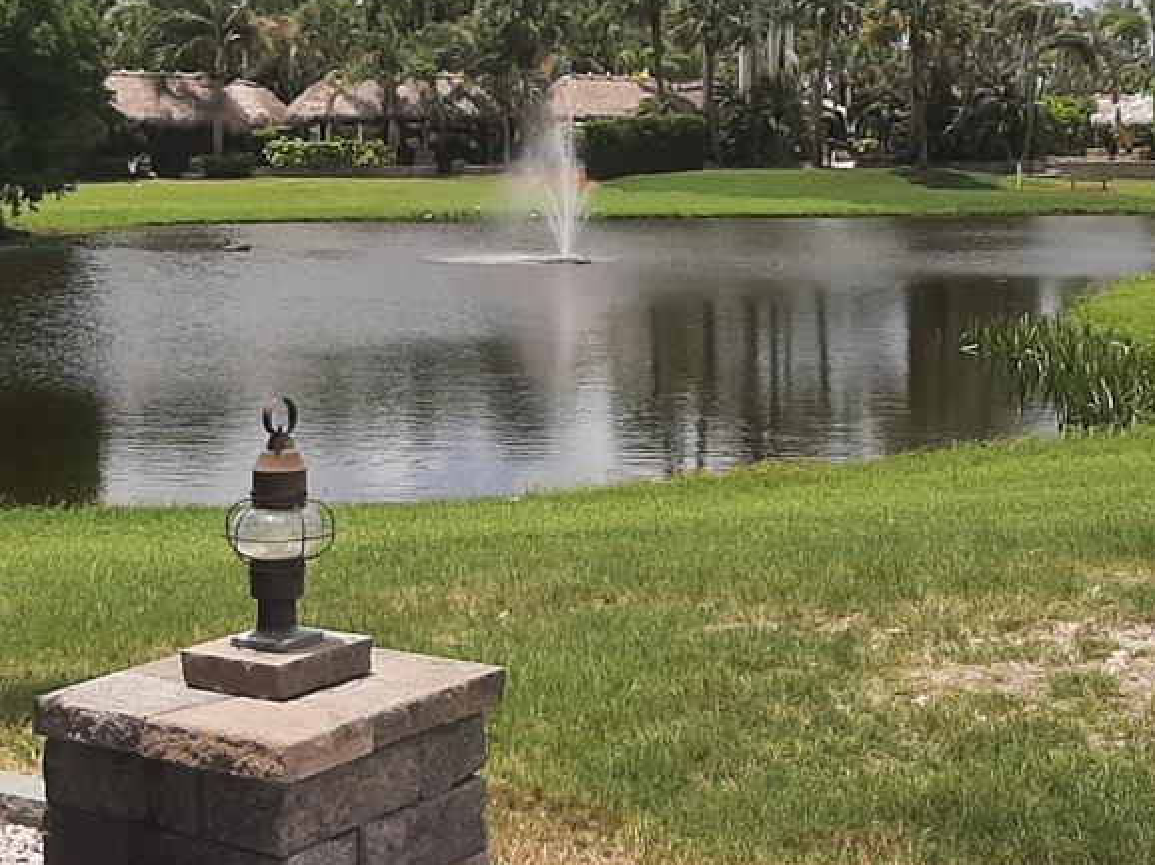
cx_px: 607
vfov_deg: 20.2
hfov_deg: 27.0
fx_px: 2401
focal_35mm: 72
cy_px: 184
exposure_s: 1/3984
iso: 40
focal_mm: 3.93
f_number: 1.7
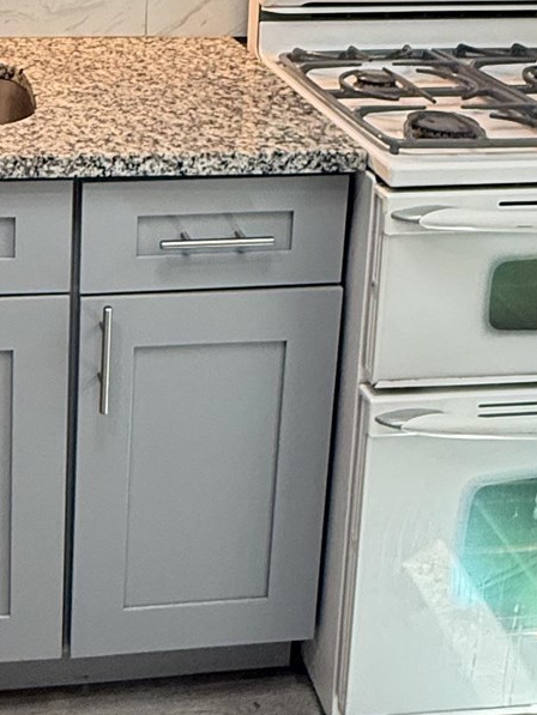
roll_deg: -1.7
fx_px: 1117
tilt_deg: -11.8
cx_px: 55
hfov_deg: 26.2
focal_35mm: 54
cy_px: 13
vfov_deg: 32.9
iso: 400
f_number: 2.2
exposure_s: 1/120
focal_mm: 2.22
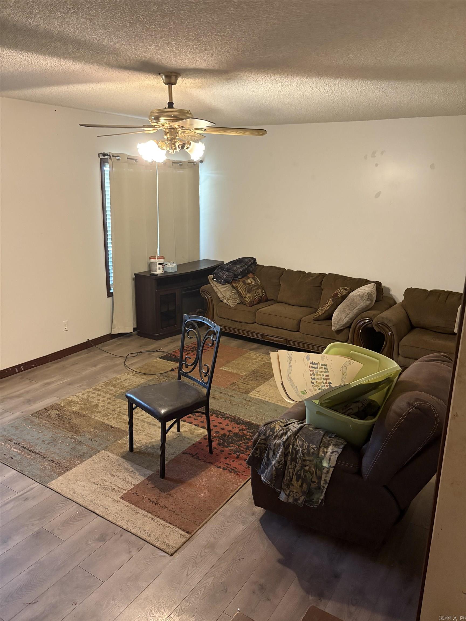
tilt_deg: -13.9
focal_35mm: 26
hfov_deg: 53.1
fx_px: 467
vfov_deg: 67.3
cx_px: 233
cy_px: 310
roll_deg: -1.4
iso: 400
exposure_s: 1/60
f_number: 1.6
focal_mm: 5.96
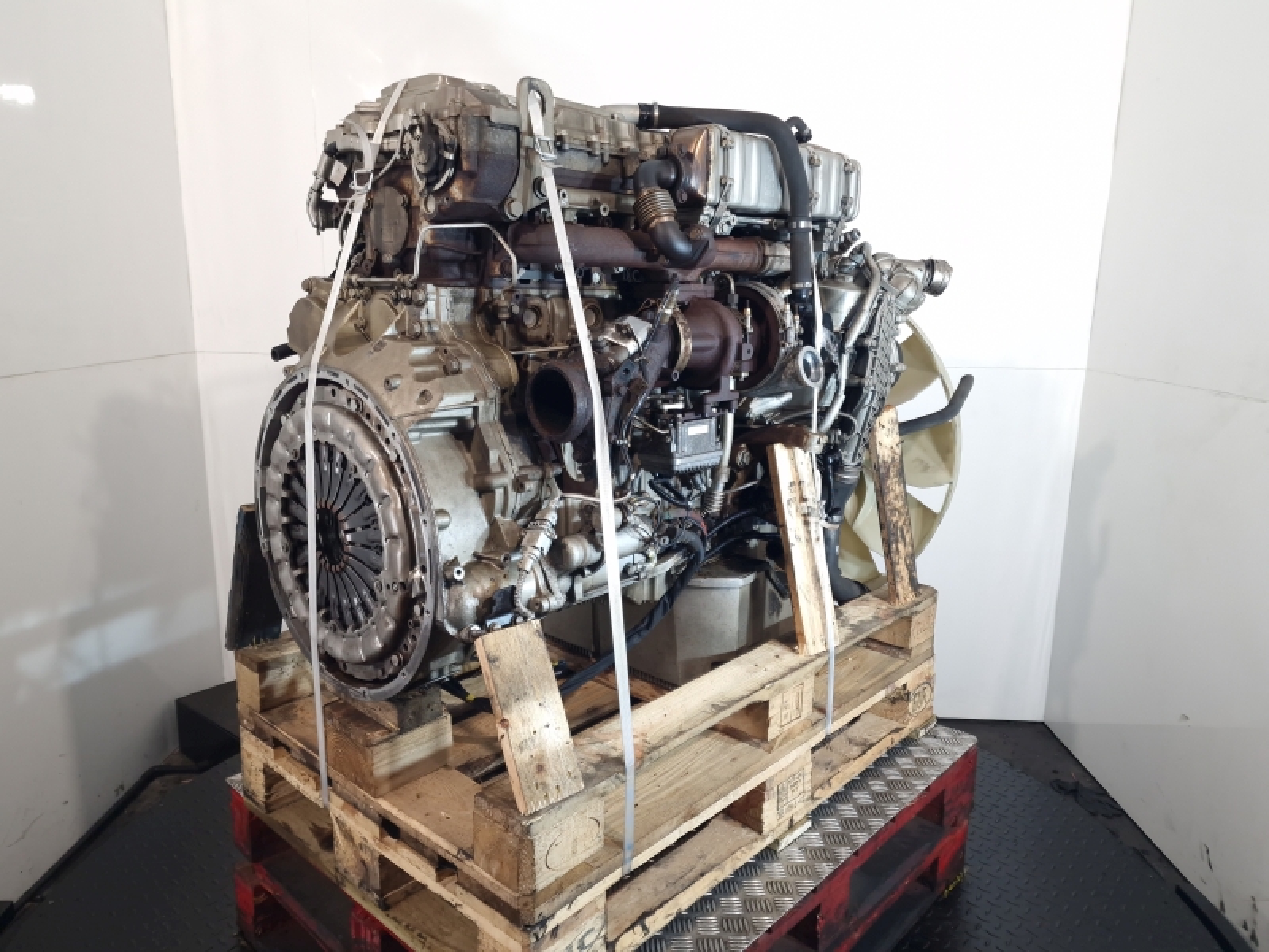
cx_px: 634
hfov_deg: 73.9
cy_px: 476
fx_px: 843
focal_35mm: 23
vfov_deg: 58.9
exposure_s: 1/50
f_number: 1.8
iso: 80
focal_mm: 6.4
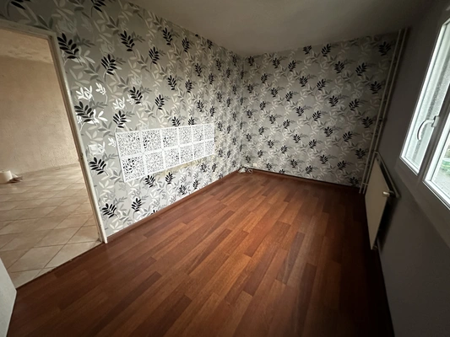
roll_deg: +0.5
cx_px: 225
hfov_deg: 102.1
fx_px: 182
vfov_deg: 85.7
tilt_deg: -16.8
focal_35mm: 14
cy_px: 168
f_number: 2.2
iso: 1000
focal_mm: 2.22
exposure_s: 1/60
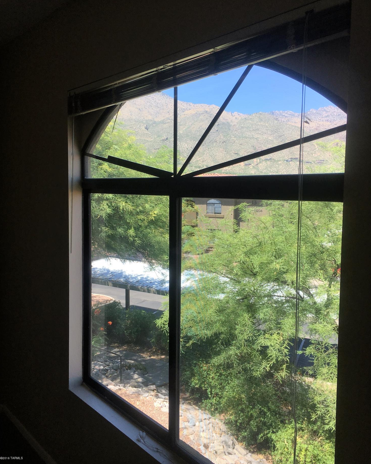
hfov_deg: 47.1
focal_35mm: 31
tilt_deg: -4.2
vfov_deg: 57.1
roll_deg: -0.4
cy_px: 220
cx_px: 189
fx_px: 425
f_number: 2.2
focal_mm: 4.15
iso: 25
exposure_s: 1/523
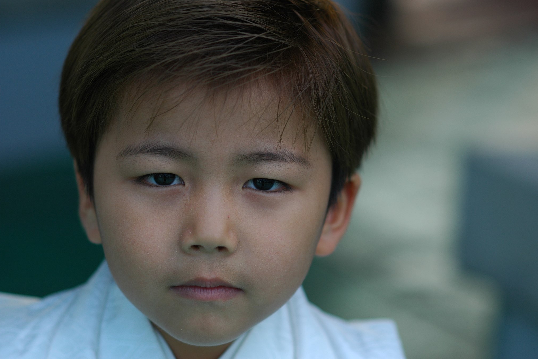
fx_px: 1921
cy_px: 179
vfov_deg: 10.7
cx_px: 268
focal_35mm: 129
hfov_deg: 15.9
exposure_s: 1/800
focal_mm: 85
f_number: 2.5
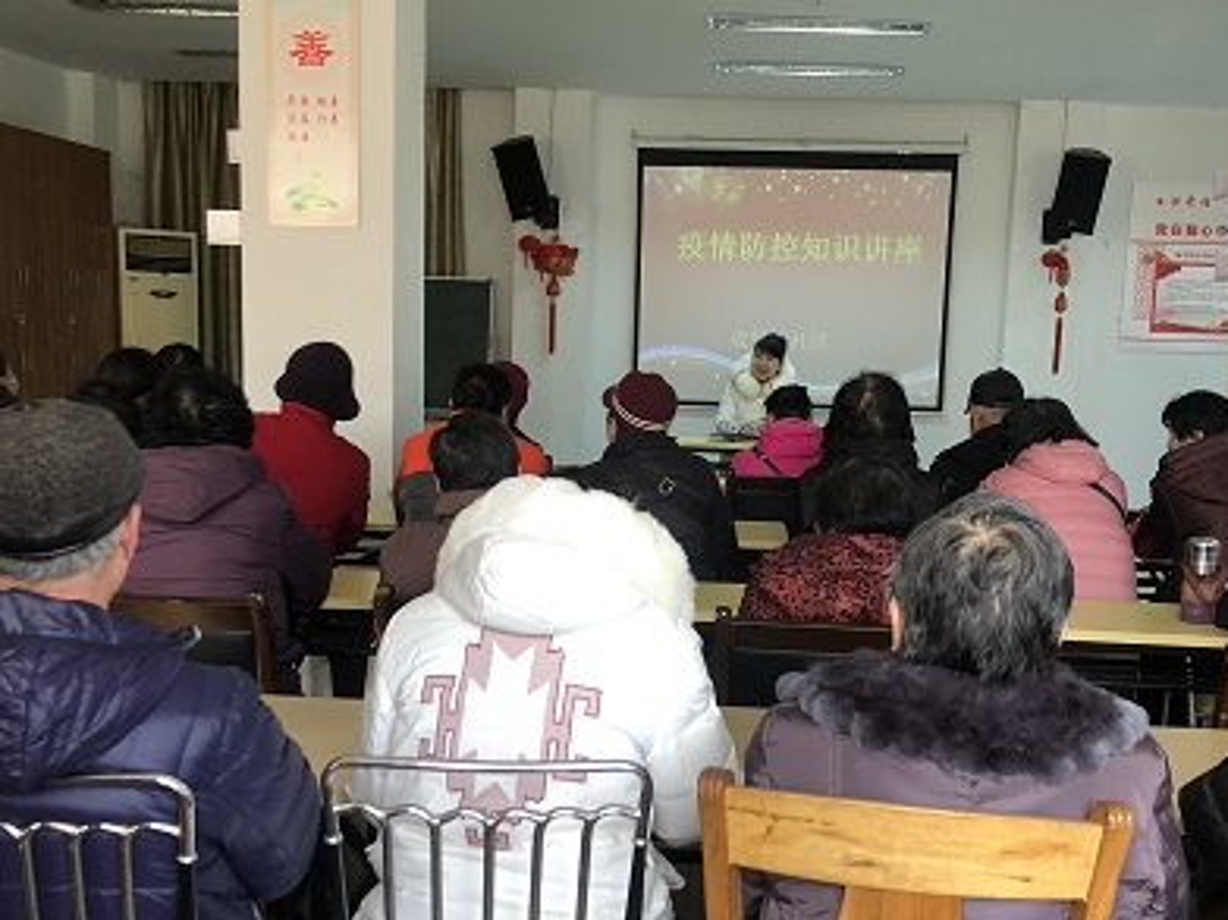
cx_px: 641
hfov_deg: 43.9
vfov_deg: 33.3
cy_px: 600
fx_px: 1525
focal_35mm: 43
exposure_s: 1/25
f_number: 1.8
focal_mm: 3.99
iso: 32
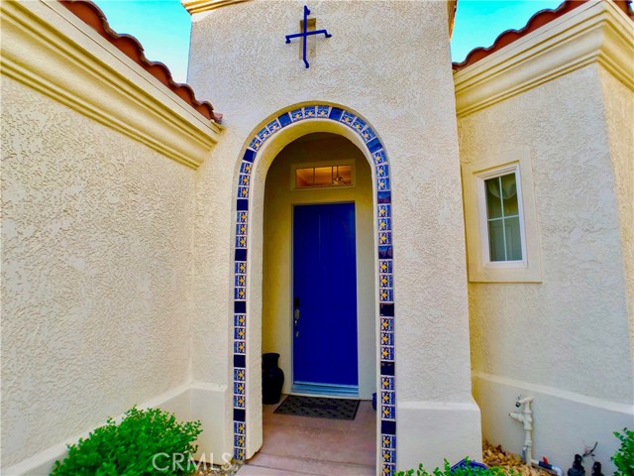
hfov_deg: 63.4
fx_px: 513
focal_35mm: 28
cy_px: 238
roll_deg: +0.7
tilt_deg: +9.6
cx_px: 317
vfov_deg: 49.7
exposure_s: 1/208
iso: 20
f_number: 1.8
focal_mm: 3.99
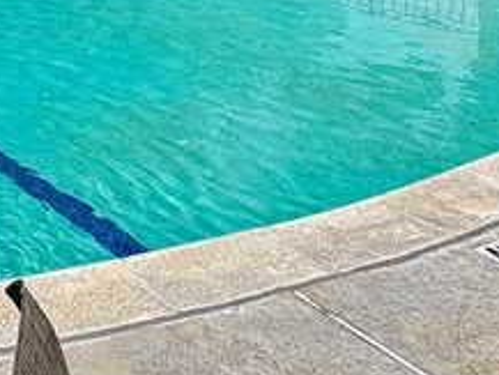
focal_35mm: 66
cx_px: -202
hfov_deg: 24.4
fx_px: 952
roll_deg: -0.2
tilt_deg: -2.6
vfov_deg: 19.1
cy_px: -209
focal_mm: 2.22
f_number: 2.2
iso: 50
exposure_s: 1/2273
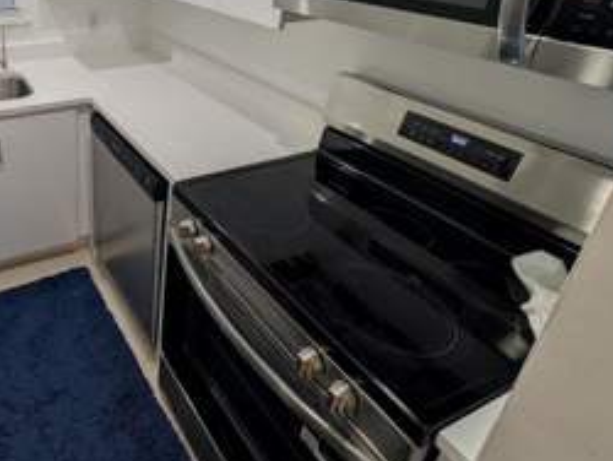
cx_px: 93
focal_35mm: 23
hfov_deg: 64.8
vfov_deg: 54.9
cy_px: 93
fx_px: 408
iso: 42
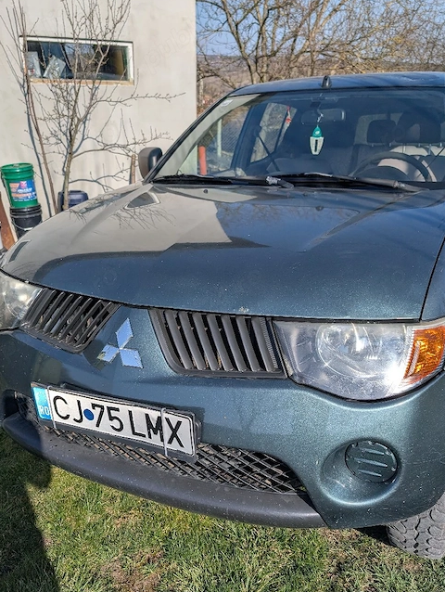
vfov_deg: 59.7
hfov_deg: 46.8
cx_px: 239
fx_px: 513
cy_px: 334
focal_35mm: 30
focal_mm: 6.9
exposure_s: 1/2500
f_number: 1.68
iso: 20
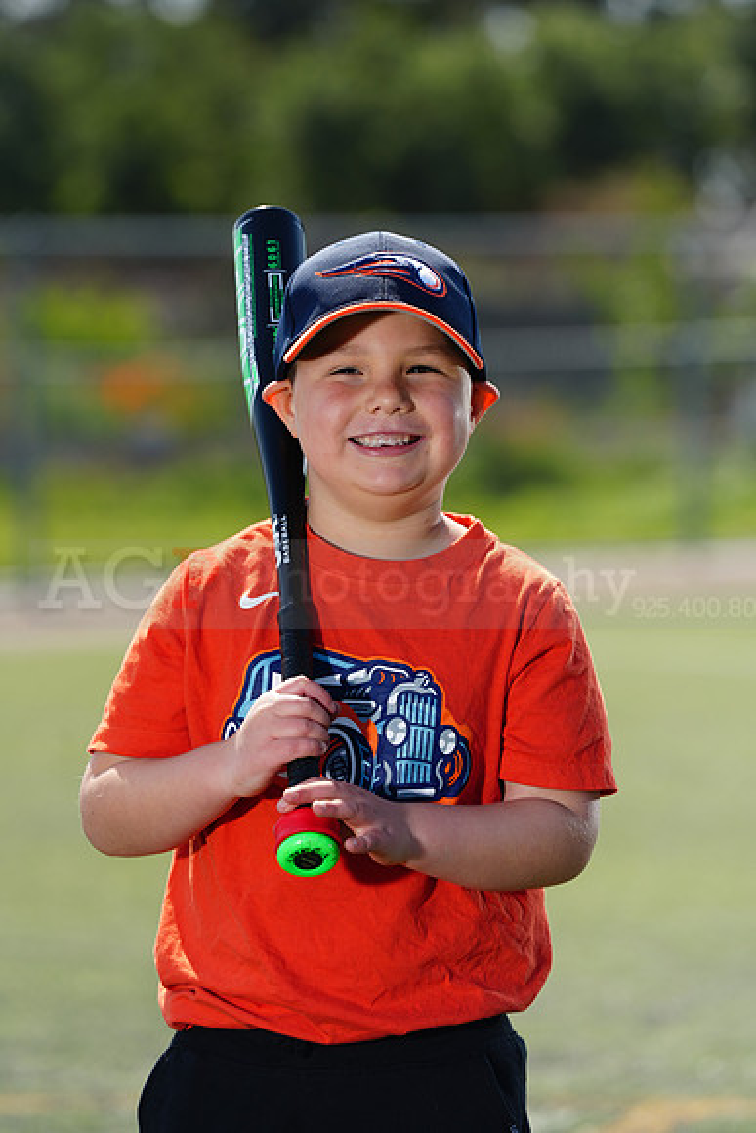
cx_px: 378
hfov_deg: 6.9
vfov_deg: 10.3
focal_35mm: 200
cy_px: 566
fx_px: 6296
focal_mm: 200
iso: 50
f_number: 5
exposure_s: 1/250
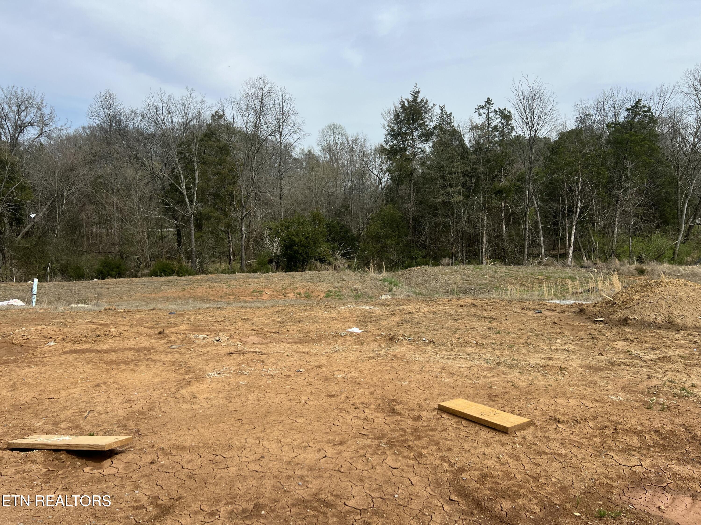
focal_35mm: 26
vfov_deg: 53.1
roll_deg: +0.0
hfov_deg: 67.3
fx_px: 527
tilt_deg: -6.9
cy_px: 262
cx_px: 350
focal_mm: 5.7
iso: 50
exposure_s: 1/4444
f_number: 1.5
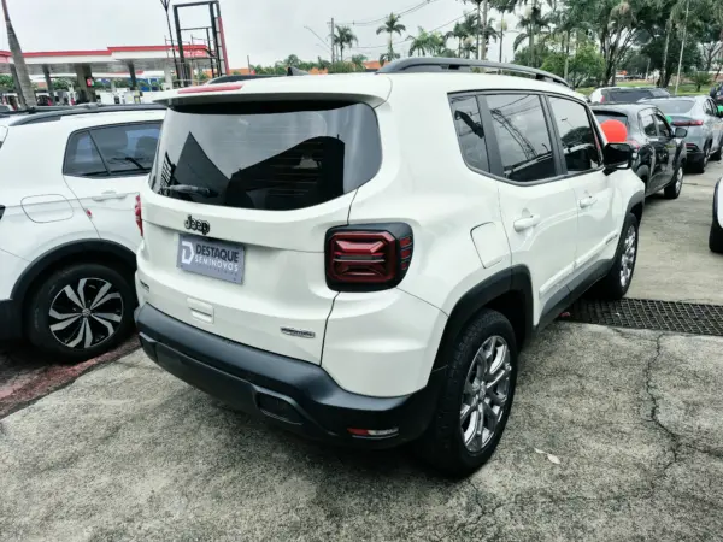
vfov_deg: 58.9
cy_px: 271
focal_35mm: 23
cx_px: 362
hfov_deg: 73.9
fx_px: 480
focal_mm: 5.4
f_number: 1.8
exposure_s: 1/674
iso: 25
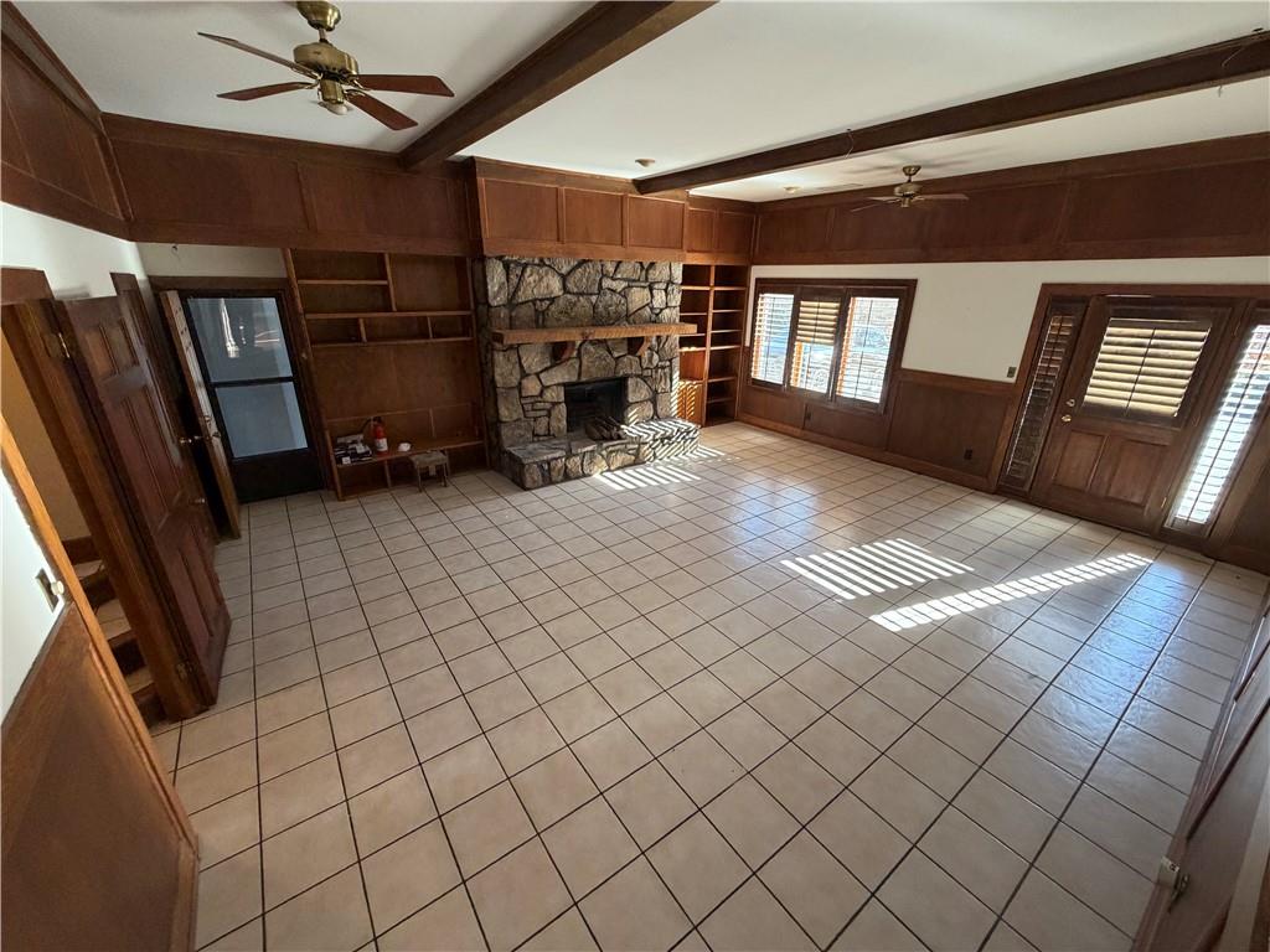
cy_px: 476
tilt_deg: -21.1
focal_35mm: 14
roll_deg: -0.9
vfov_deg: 85.7
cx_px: 635
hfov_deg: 102.1
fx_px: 514
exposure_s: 1/97
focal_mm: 2.22
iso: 320
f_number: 2.2
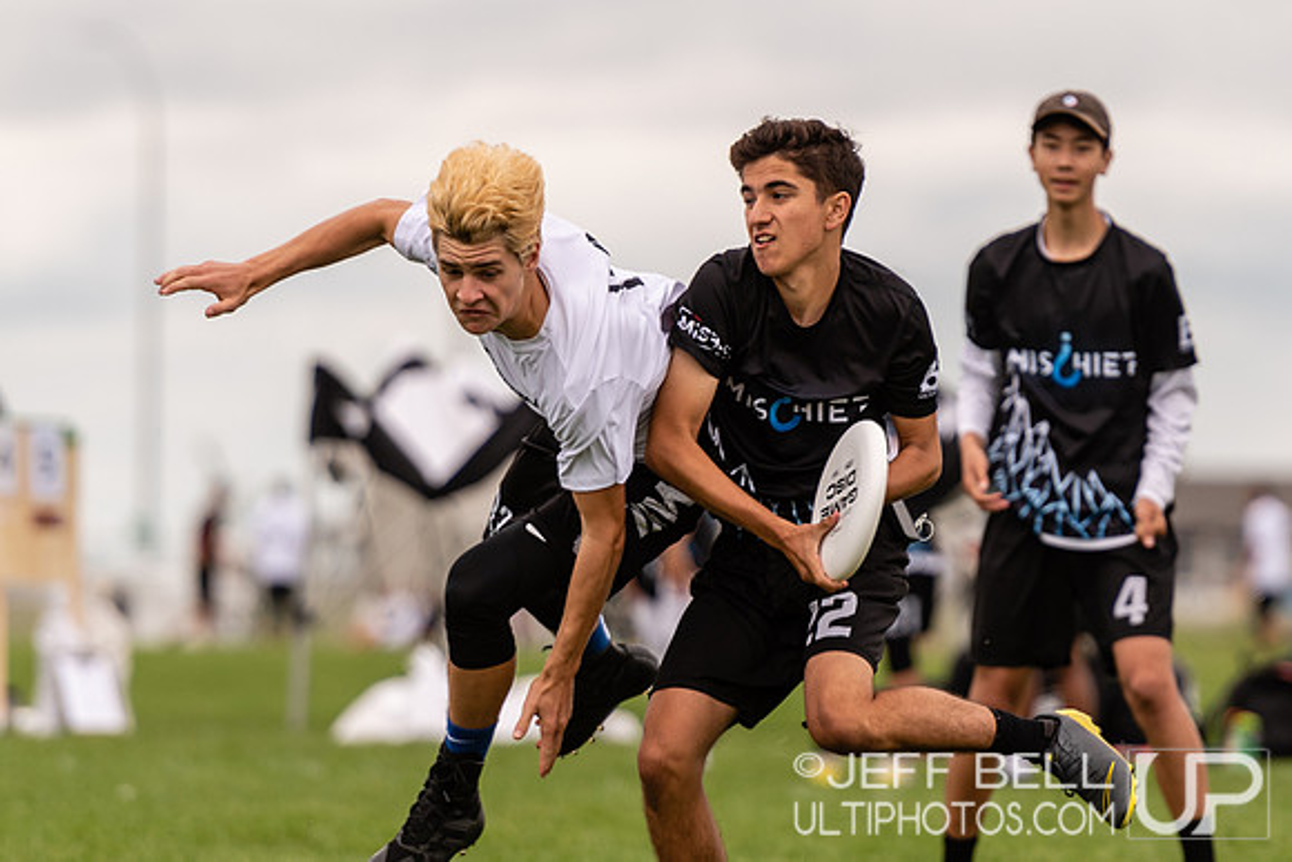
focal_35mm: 454
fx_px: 16298
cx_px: 777
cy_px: 462
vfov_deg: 3.0
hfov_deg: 4.5
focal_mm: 200
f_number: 2.8
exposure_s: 1/1000
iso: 100
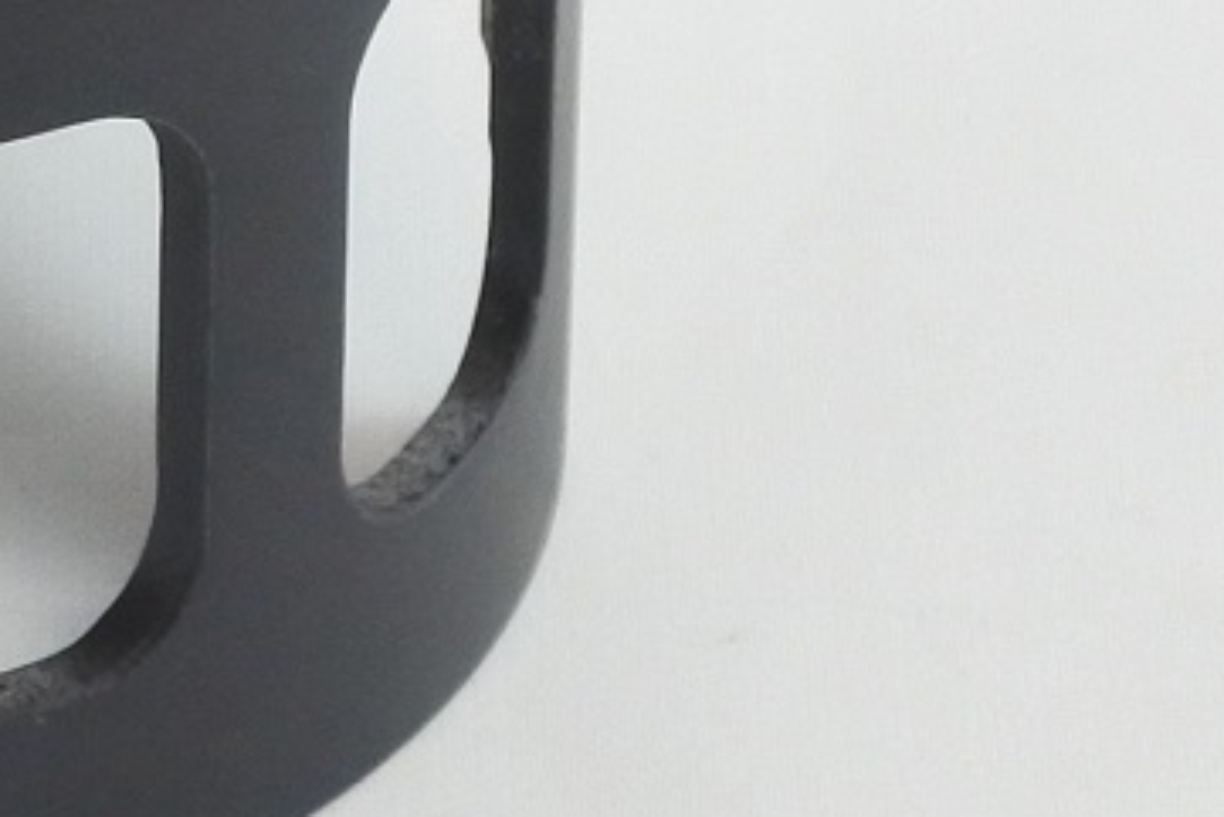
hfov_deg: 8.7
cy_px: -293
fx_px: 7959
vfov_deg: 5.8
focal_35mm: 234
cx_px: -387
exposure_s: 1/125
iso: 500
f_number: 4.5
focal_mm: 18
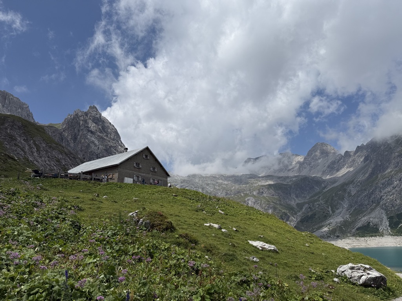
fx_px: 279
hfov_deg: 71.6
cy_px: 150
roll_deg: +2.6
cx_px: 201
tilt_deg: +16.3
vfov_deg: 56.8
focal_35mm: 24
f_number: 1.78
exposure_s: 1/11905
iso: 80
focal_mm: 6.76
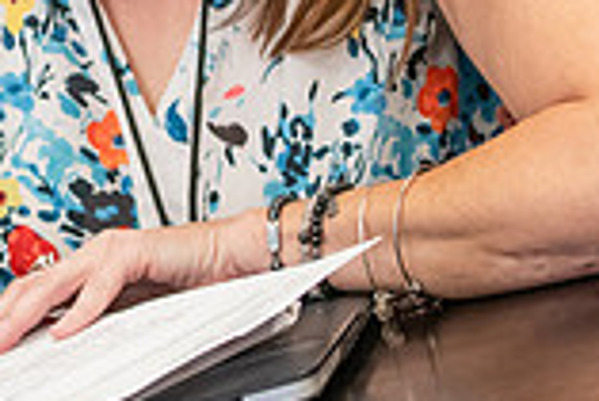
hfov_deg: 7.9
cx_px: -130
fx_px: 4297
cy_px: -189
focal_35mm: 258
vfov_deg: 5.3
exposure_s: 1/200
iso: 1600
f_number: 2.8
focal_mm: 70
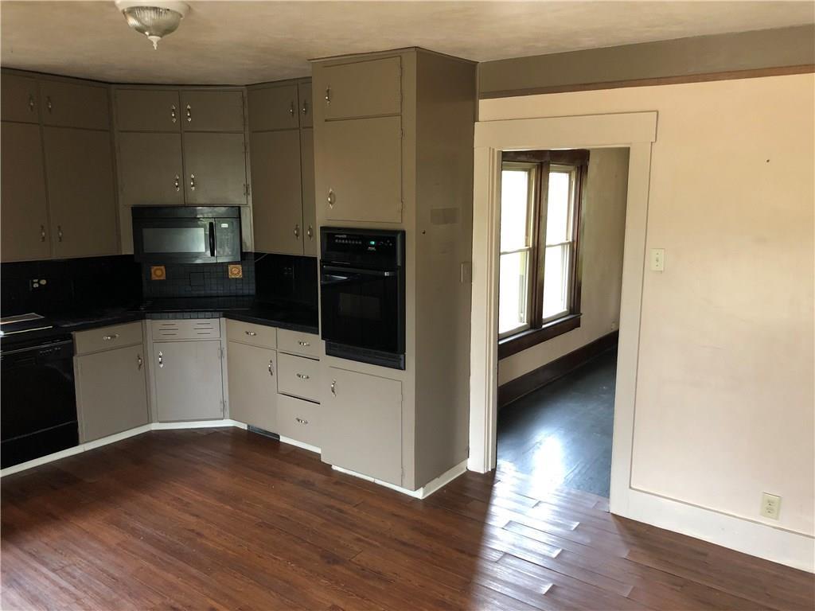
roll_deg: -0.3
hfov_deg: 63.4
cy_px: 306
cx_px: 408
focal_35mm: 28
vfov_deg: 49.7
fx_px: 659
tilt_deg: -9.5
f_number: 1.8
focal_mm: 3.99
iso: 100
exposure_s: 1/9
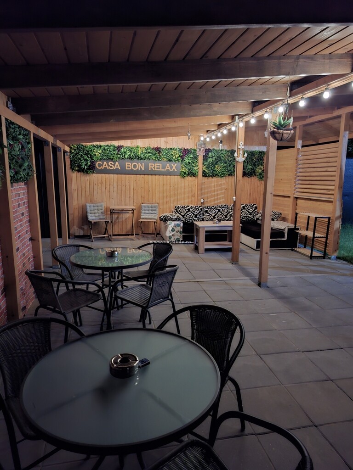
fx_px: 313
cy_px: 235
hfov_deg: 58.9
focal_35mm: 23
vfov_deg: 73.9
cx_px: 176
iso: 1250
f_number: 1.8
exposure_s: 1/9
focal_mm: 5.54
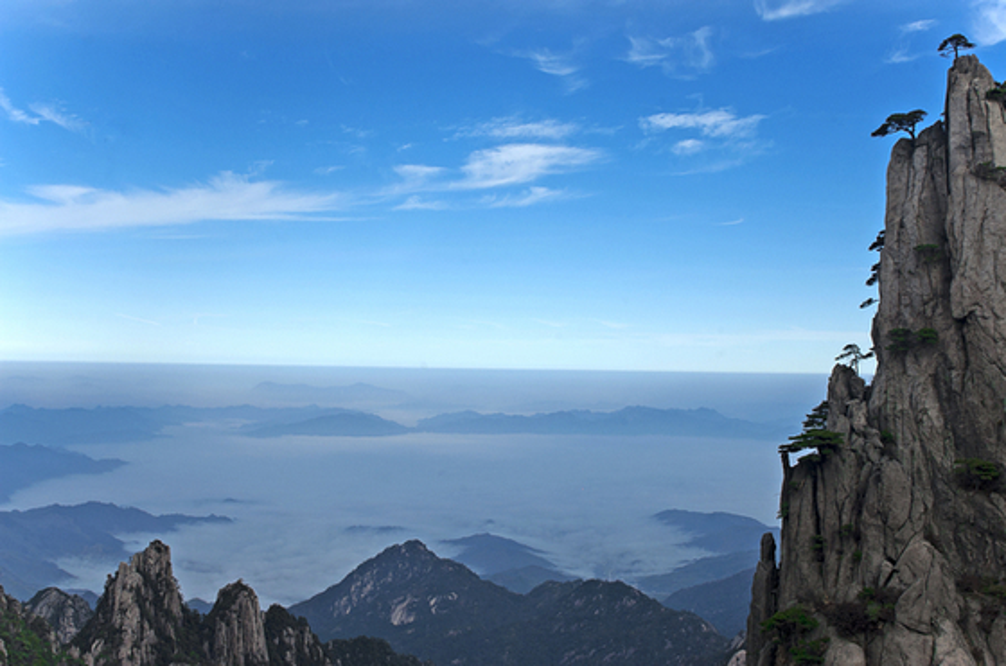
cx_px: 503
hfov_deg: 46.5
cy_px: 333
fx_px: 1171
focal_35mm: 42
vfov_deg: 31.8
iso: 200
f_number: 10
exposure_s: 1/250
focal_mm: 28
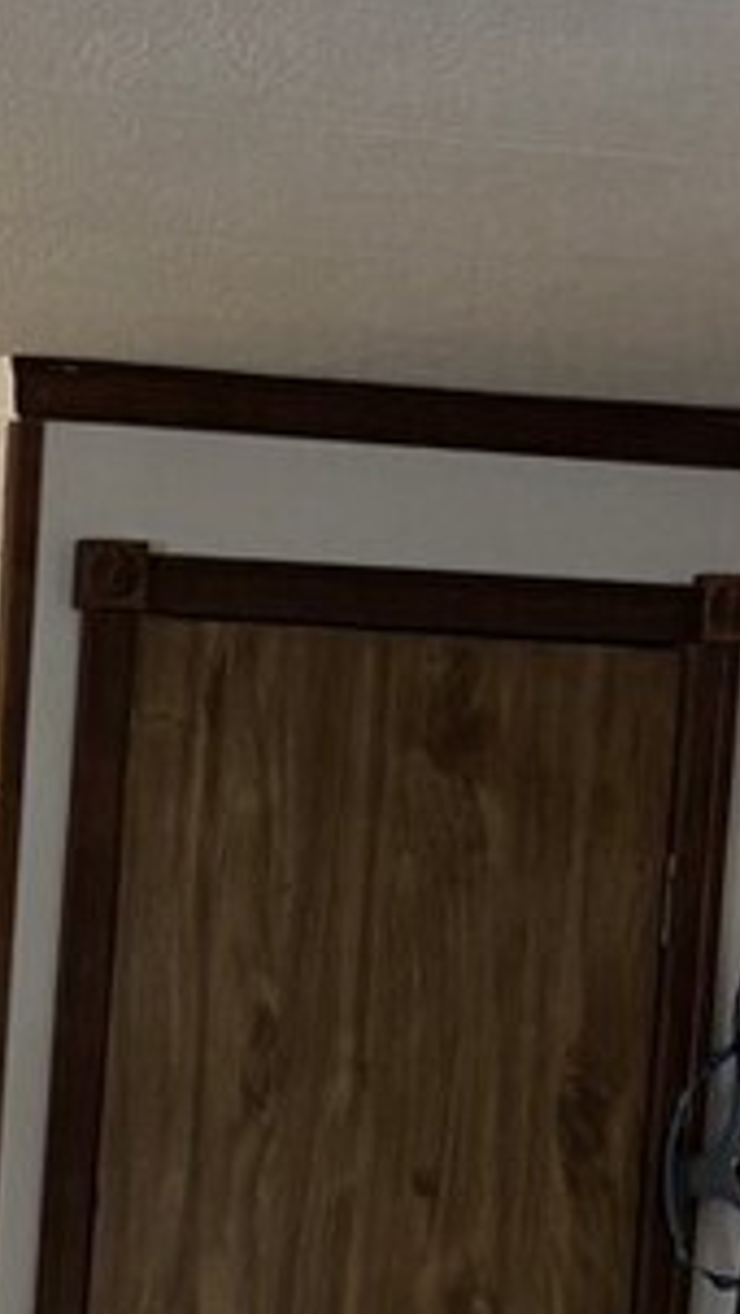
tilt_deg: -9.2
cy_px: 1823
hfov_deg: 8.4
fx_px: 4707
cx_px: -879
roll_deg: -2.8
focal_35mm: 135
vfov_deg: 15.0
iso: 250
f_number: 1.6
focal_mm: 5.96
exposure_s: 1/60
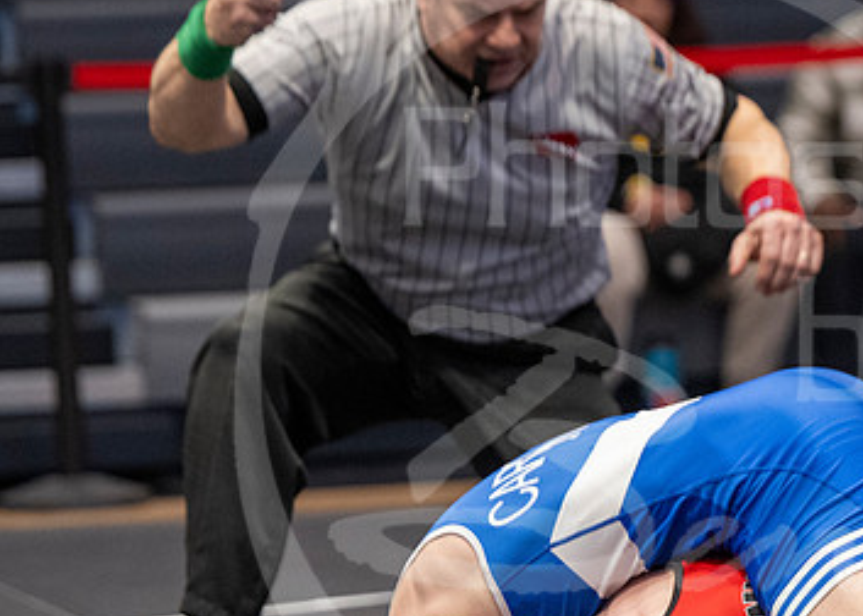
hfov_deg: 7.3
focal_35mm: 276
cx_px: 618
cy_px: 659
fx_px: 6763
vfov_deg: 5.2
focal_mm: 105
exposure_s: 1/1000
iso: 3200
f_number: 2.8
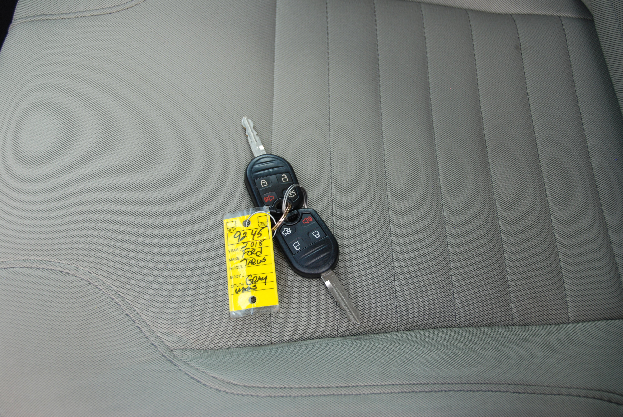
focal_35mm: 44
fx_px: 754
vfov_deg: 30.9
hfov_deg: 44.9
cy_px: 208
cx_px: 312
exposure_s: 1/60
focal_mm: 29
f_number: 4.2
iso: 200
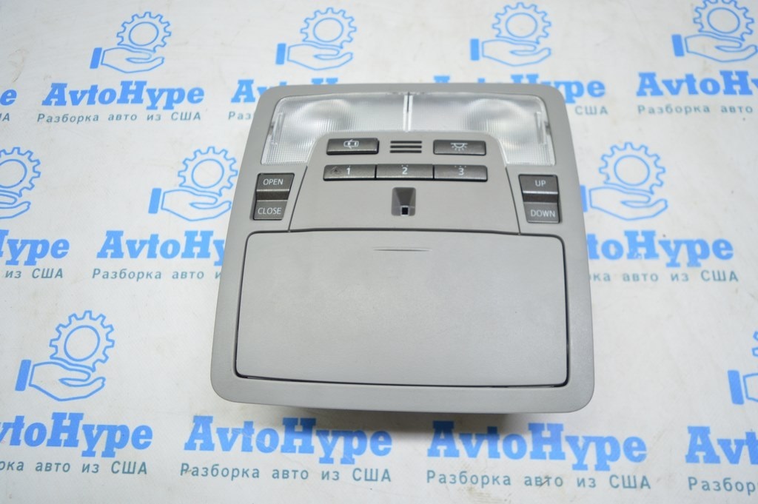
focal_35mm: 27
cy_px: 252
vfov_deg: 47.9
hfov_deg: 67.4
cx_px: 379
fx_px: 568
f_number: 3.5
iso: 400
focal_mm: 18
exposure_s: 1/40
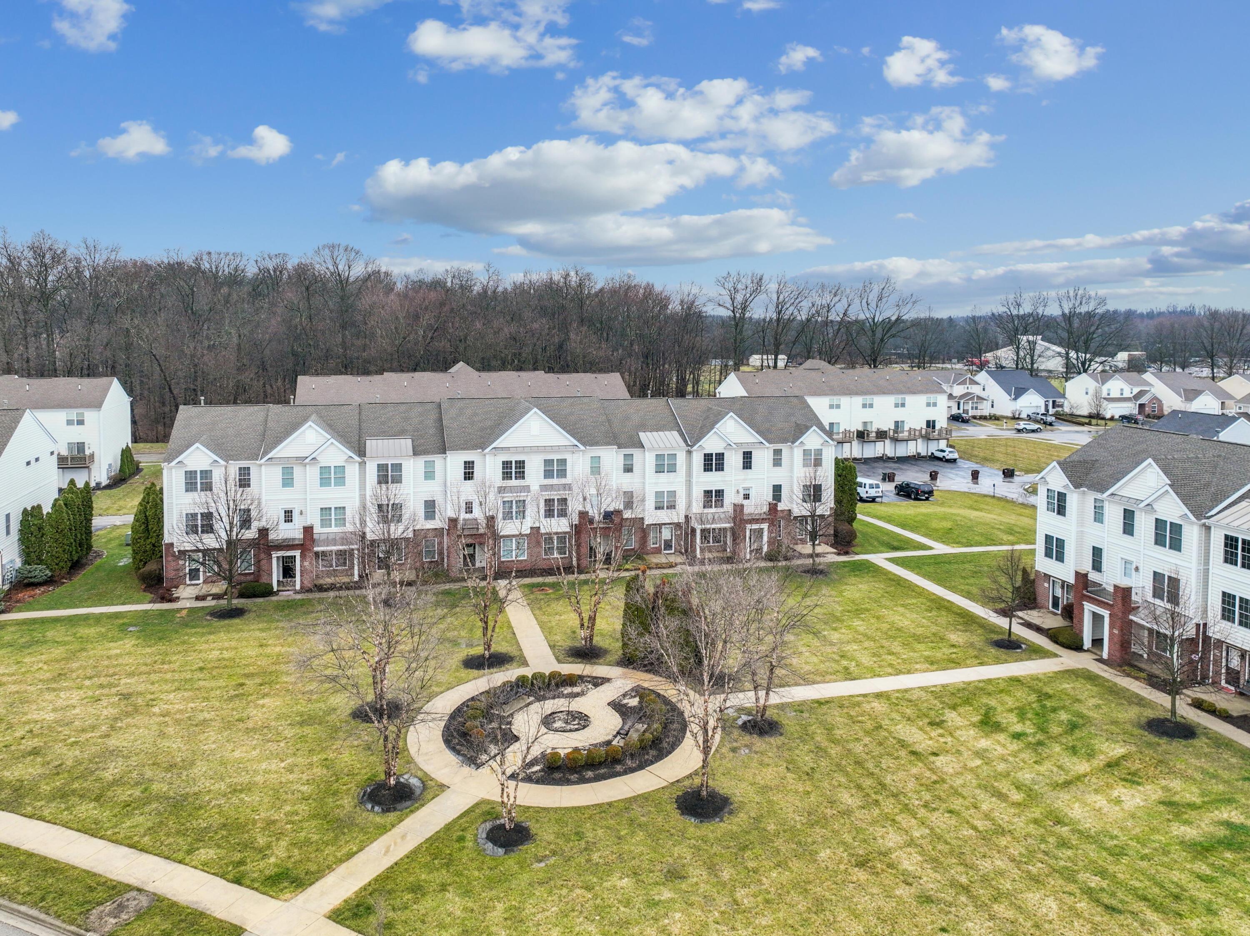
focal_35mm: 24
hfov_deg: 71.6
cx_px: 625
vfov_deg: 56.8
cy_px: 468
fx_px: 866
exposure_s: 1/800
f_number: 2.8
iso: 200
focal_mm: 12.3
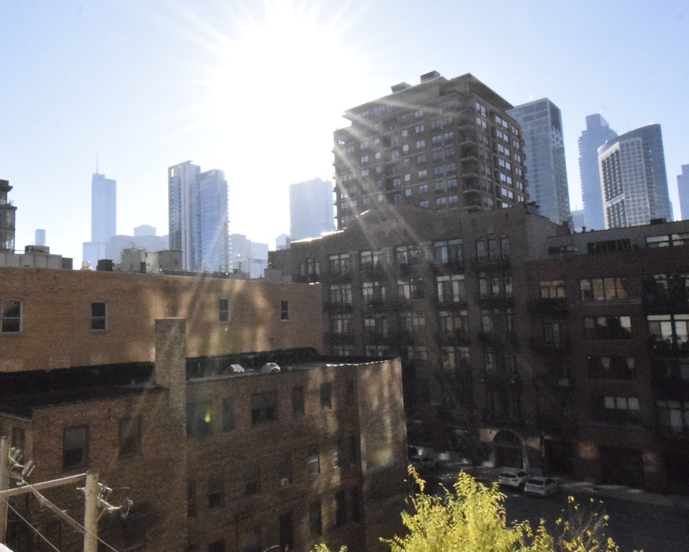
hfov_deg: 66.4
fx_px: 510
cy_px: 263
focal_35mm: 25
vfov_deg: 56.8
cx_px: 235
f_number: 22
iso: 12800
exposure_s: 1/3200
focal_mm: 10
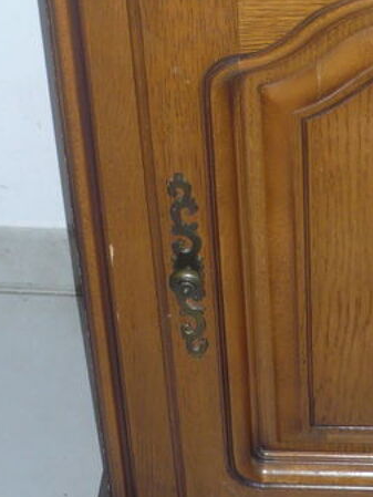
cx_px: 325
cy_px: 108
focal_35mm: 104
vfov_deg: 18.7
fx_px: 1493
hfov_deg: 14.1
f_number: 2.8
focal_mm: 5.8
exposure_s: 1/30
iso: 100
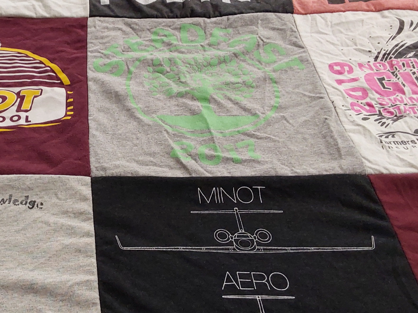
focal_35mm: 52
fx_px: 628
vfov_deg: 28.0
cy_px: 142
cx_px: 79
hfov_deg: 35.5
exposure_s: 1/50
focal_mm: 2.91
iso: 100
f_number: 1.9
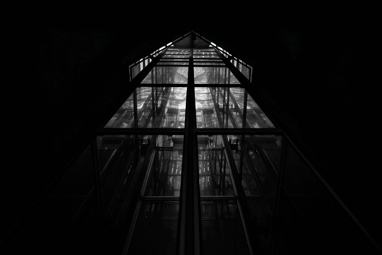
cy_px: 128
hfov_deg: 84.0
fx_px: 212
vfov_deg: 61.9
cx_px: 191
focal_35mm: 20
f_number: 1.8
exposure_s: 1/160
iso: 100
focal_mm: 20
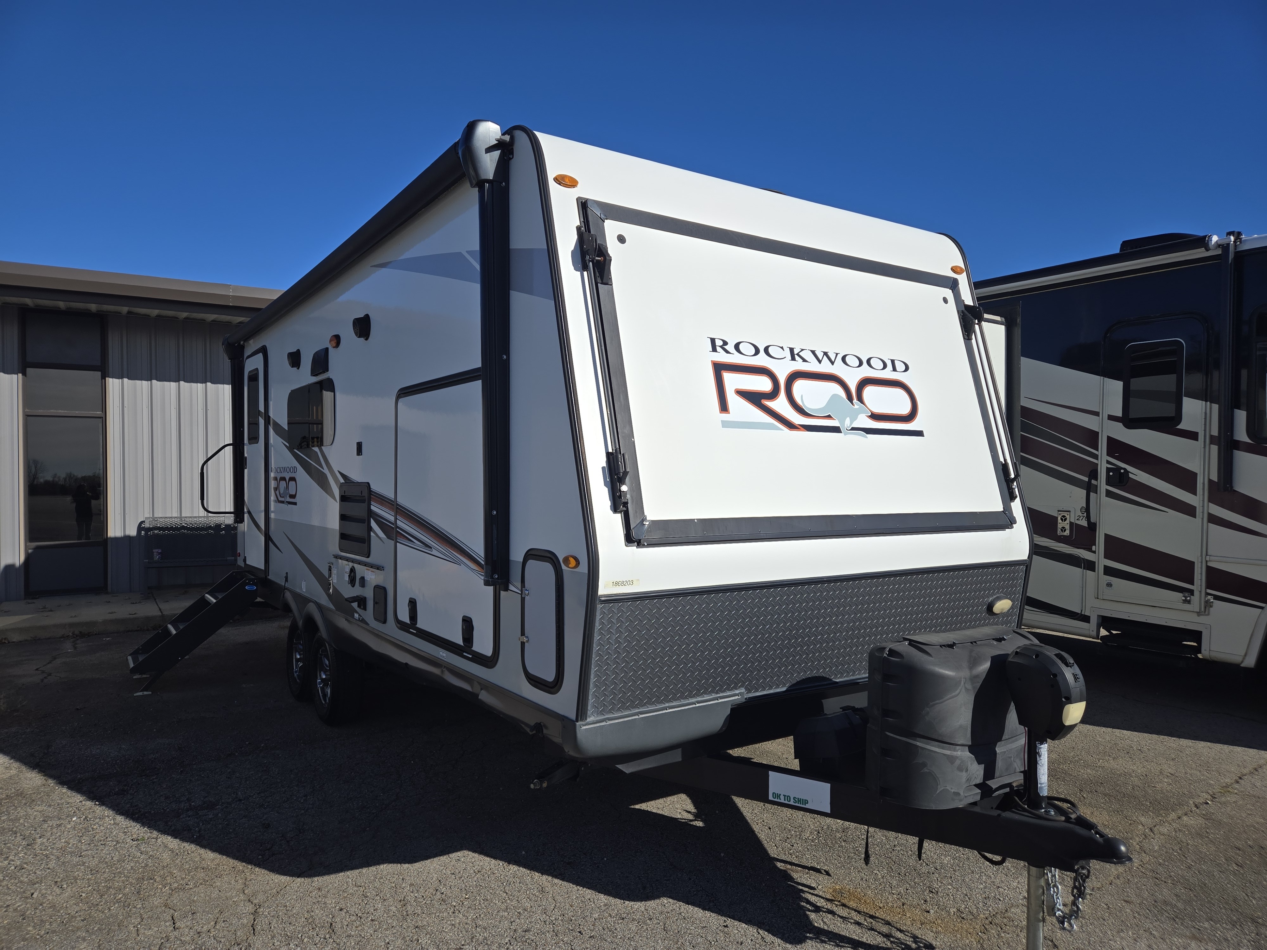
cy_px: 475
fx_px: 842
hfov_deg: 73.9
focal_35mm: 23
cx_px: 634
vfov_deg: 58.9
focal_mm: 5.4
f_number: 1.8
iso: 25
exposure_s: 1/3291
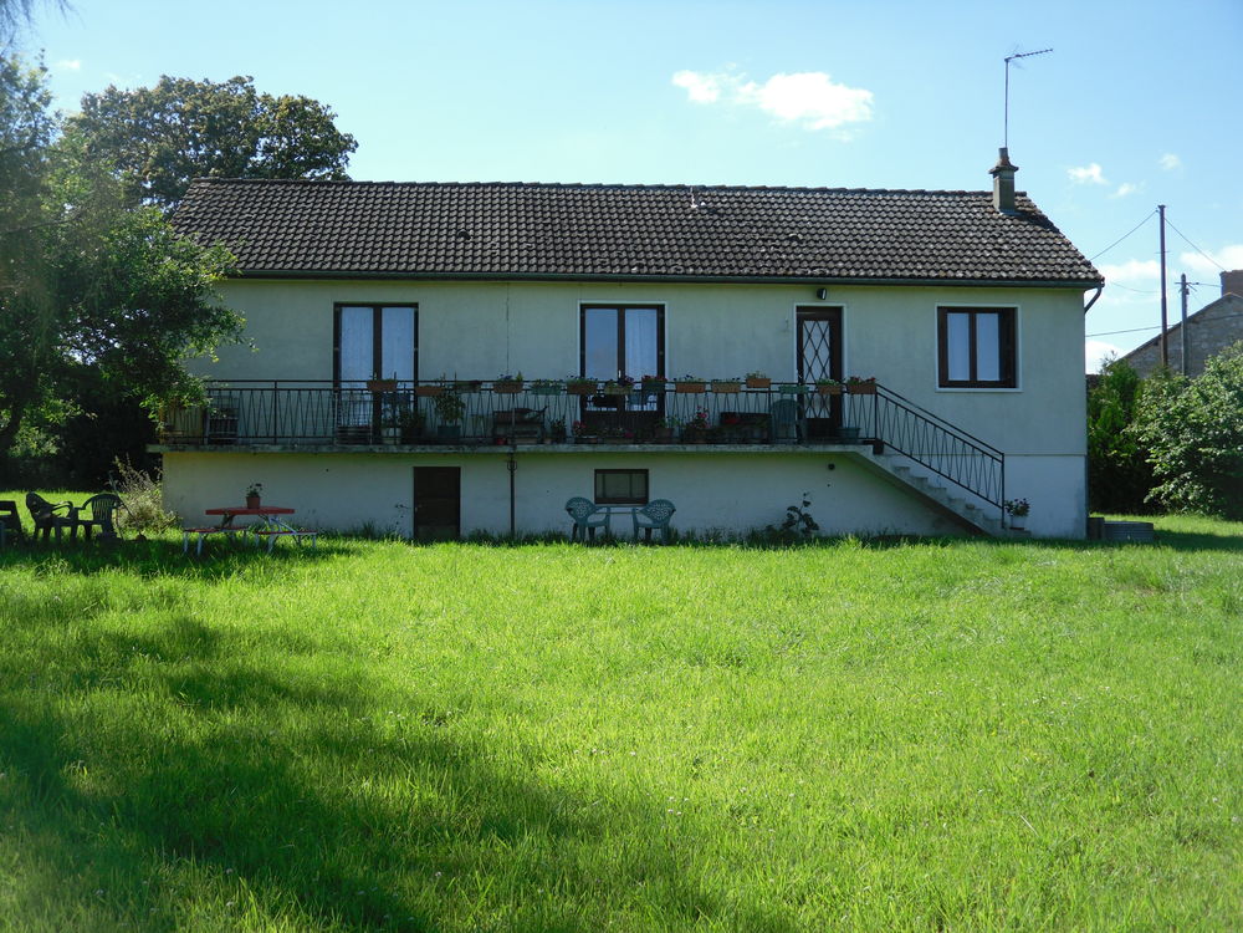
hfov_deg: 42.9
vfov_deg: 32.9
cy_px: 466
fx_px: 1580
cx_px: 622
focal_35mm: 44
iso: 80
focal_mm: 7.88
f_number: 3.8
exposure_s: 1/412
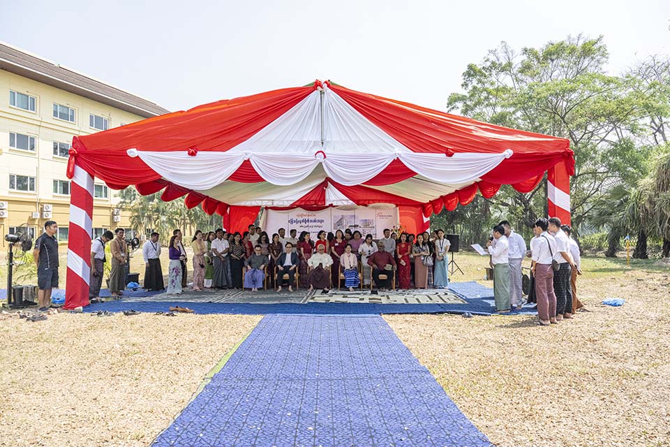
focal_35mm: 24
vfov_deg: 53.1
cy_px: 224
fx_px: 447
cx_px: 335
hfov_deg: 73.7
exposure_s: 1/2000
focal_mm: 24
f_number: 8
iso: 1400
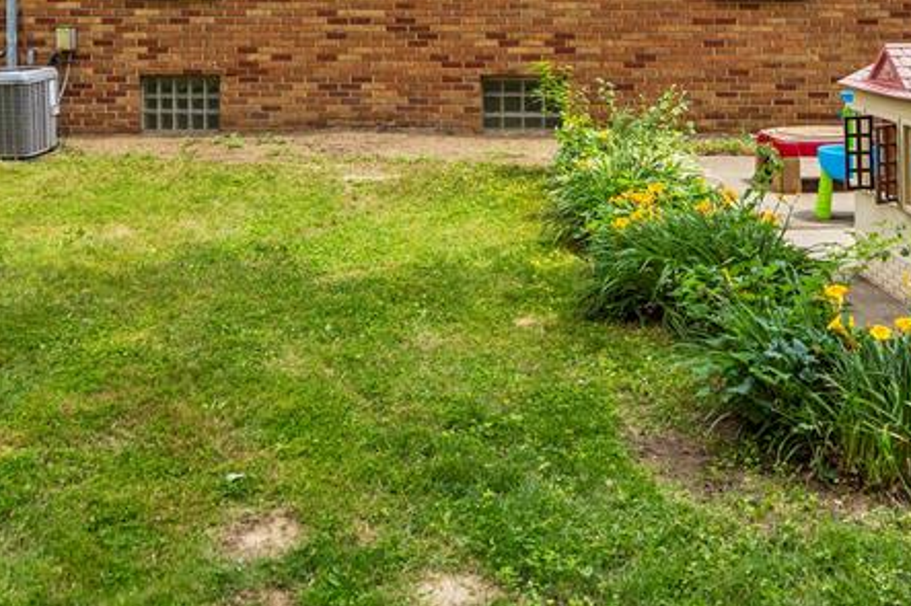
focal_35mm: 37
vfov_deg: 33.1
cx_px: 475
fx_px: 936
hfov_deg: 51.9
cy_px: 8
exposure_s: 1/400
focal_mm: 16
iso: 100
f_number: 4
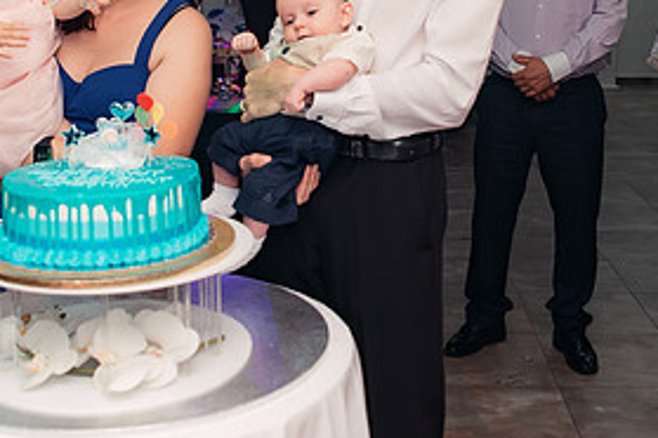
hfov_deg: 33.9
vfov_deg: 22.0
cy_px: -19
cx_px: 316
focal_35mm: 59
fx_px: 1078
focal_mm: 24
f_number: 3.5
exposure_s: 1/250
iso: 2000
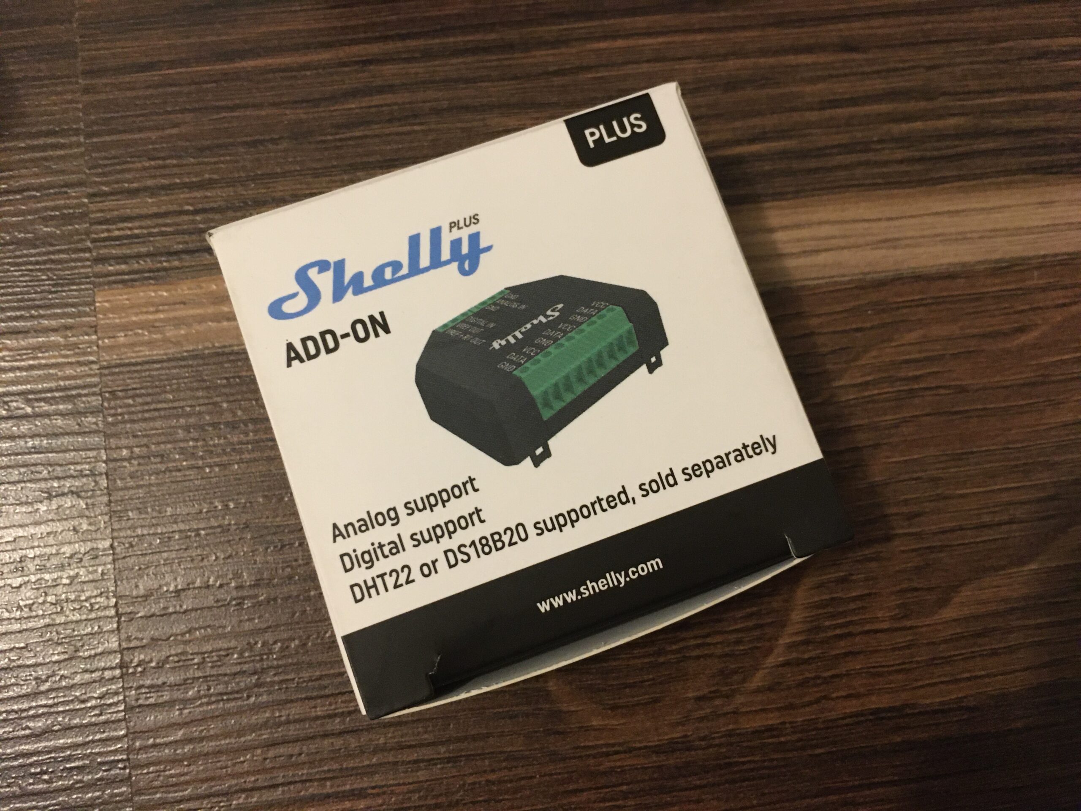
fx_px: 906
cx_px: 540
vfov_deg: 48.2
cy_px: 406
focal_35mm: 29
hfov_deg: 61.7
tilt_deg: -80.7
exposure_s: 1/17
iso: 200
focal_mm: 4.15
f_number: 2.2
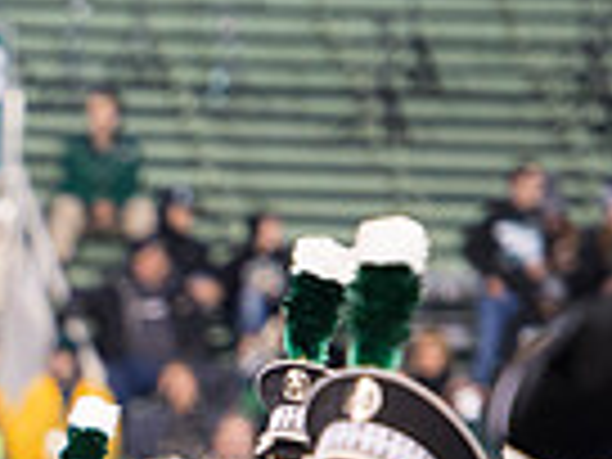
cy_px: 670
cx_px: -374
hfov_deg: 2.8
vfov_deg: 2.1
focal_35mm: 699
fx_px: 12358
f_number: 2.8
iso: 2500
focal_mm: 170
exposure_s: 1/400
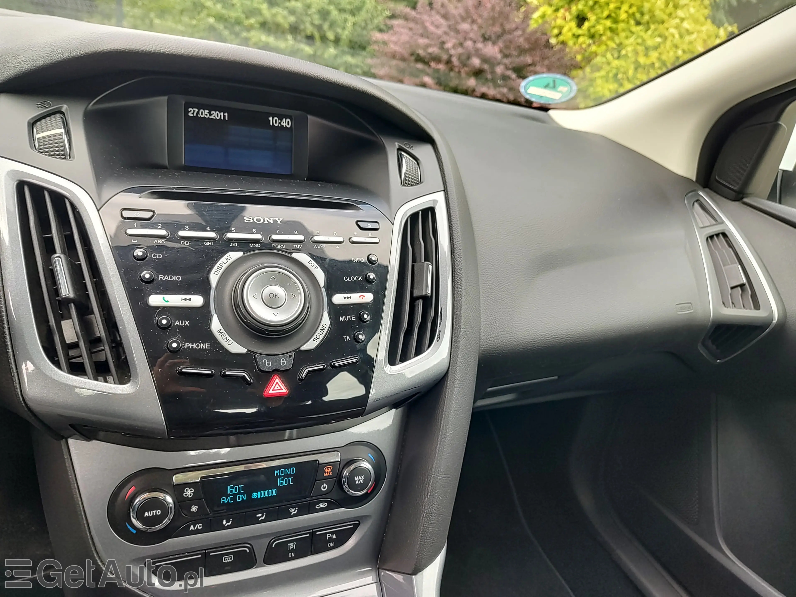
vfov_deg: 58.9
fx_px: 529
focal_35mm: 23
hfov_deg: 73.9
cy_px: 298
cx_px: 398
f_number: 1.8
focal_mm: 5.56
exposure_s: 1/122
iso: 100
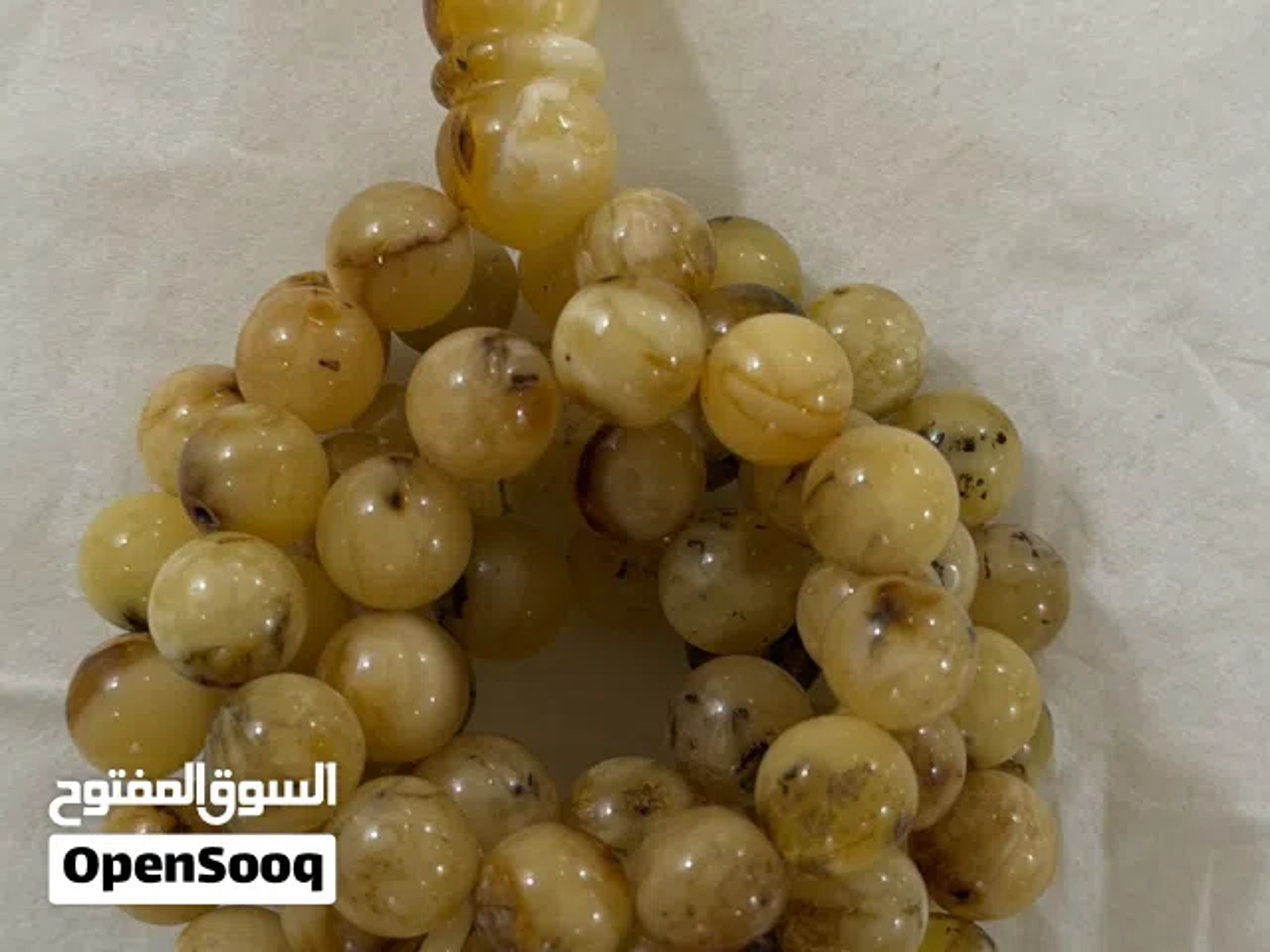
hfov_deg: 39.7
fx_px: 1761
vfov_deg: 30.3
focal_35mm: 48
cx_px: 635
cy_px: 476
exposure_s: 1/60
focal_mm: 6.76
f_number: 1.78
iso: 125
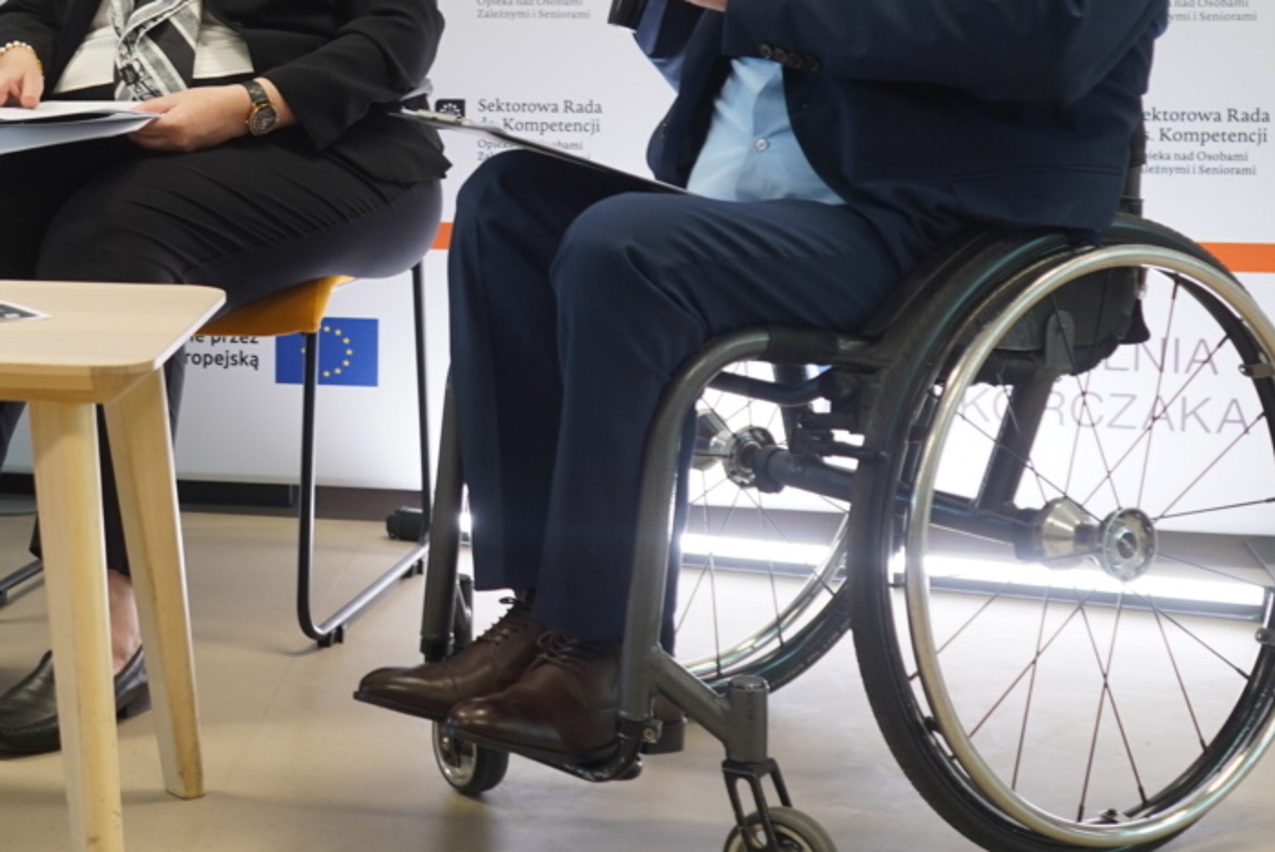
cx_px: 47
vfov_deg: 18.3
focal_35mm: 74
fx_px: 2622
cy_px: 161
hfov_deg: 26.1
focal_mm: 32
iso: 200
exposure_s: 1/40
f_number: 4
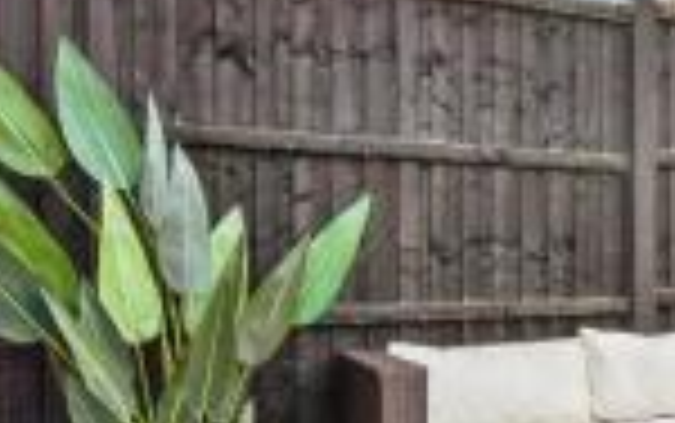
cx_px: 994
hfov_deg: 21.6
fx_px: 1491
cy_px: 281
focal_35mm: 81
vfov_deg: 16.1
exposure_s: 1/250
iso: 160
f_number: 8
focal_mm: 17
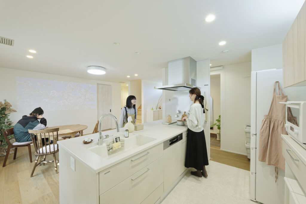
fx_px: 119
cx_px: 153
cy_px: 102
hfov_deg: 104.2
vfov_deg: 81.2
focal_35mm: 14
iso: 1000
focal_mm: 14
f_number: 18
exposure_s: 1/8
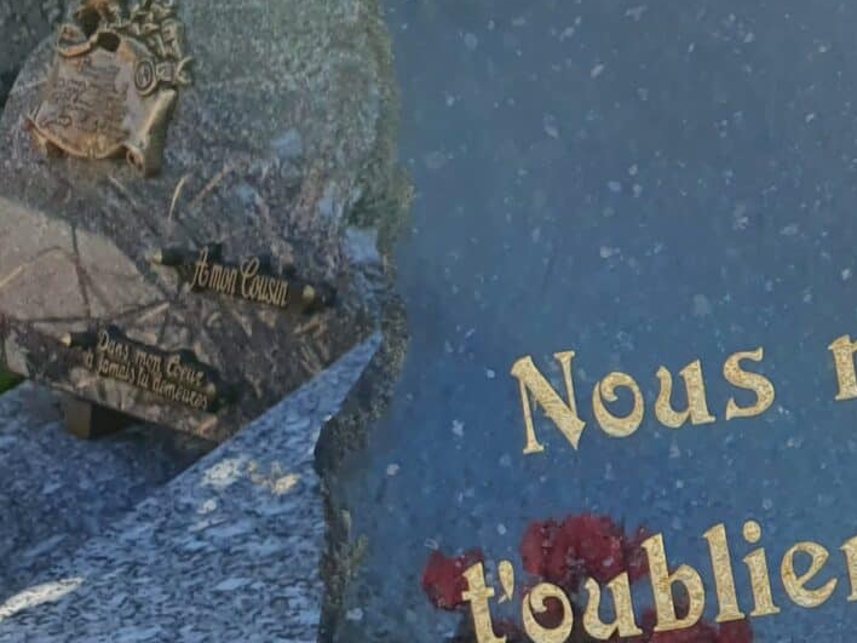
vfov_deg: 15.7
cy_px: 236
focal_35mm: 94
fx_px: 2327
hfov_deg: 17.7
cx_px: 1433
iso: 50
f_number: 2.4
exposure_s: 1/708
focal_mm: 4.32
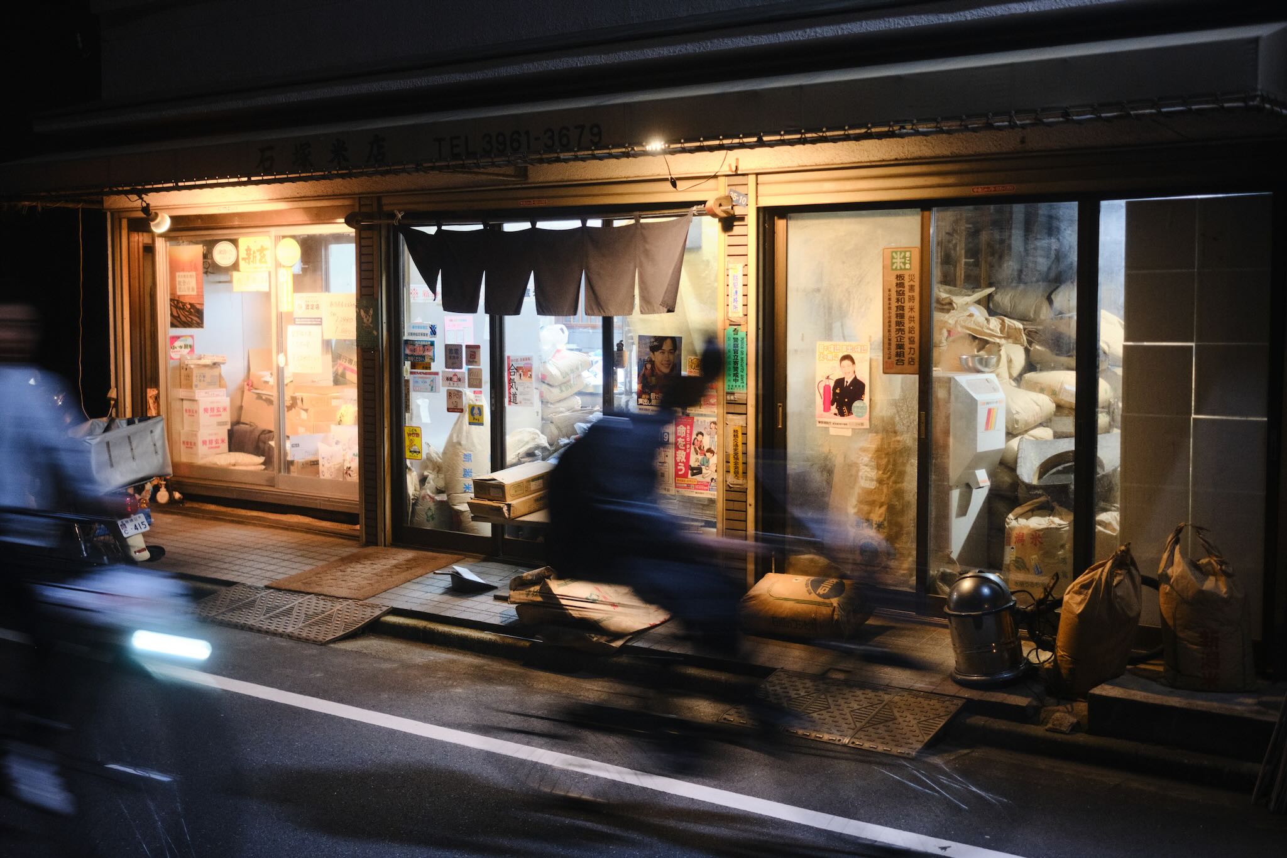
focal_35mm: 41
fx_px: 1466
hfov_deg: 47.4
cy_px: 429
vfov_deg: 32.6
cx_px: 644
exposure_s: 1/15
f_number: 2.8
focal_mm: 27
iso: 1250
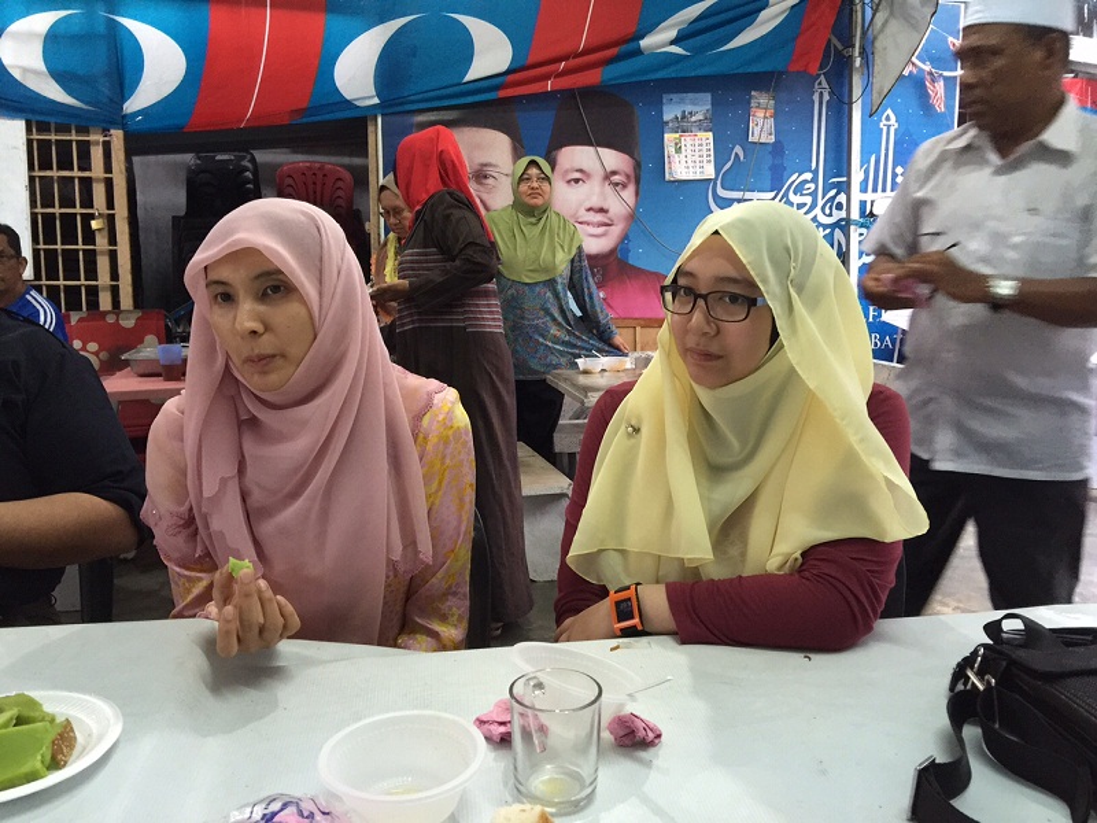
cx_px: 548
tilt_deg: -6.6
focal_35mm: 29
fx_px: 919
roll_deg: -2.7
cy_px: 412
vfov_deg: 48.2
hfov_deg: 61.7
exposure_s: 1/10
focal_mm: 4.15
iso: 100
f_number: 2.2
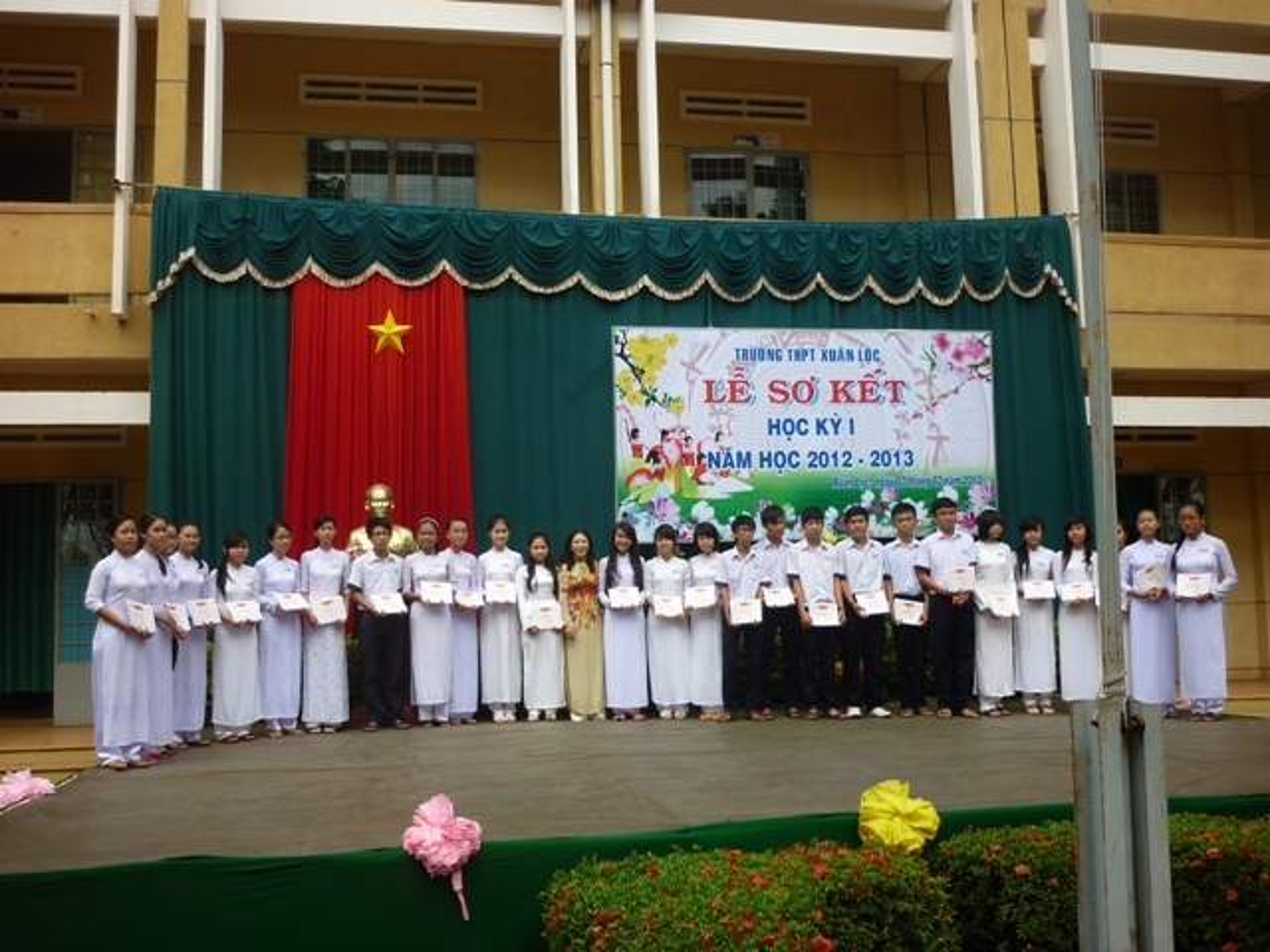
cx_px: 635
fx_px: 1321
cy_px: 476
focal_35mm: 36
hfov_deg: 51.4
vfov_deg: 39.7
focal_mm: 5.9
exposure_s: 1/400
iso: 80
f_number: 2.9
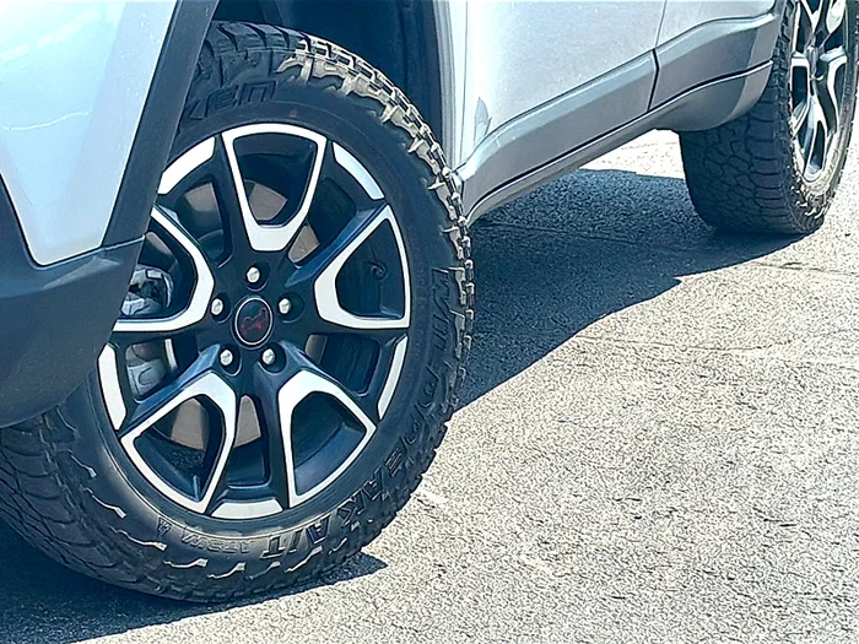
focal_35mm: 100
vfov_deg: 14.8
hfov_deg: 19.6
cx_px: 430
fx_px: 2482
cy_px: 322
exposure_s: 1/2421
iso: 100
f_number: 1.78
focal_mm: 6.86
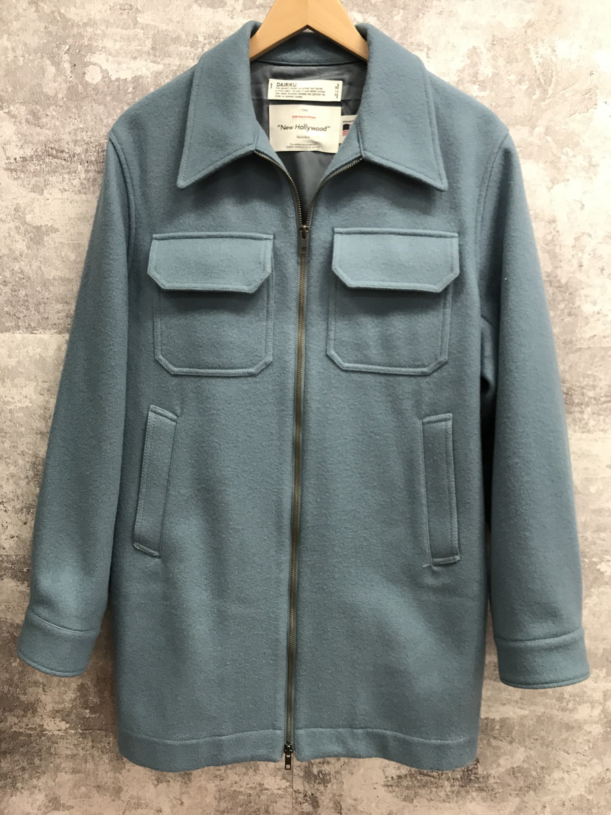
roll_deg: -1.2
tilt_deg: -9.1
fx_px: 659
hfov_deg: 49.7
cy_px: 408
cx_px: 306
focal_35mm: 28
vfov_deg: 63.5
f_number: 1.8
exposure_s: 1/20
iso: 40
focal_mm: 3.99
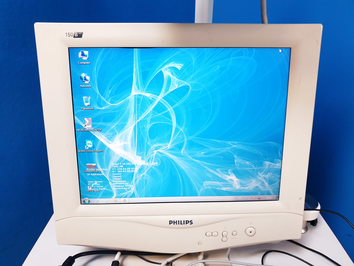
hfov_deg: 67.3
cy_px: 133
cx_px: 177
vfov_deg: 53.1
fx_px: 266
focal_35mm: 26
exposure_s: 1/50
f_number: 2.4
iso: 250
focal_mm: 4.3
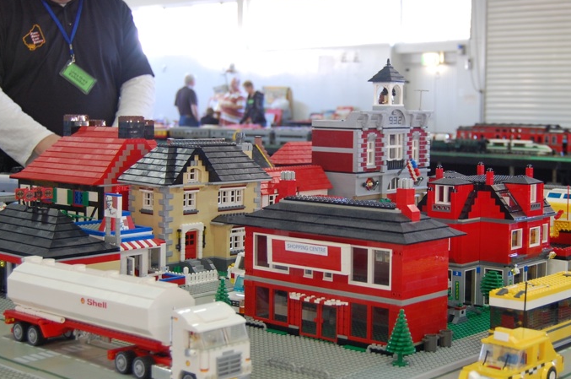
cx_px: 331
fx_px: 934
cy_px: 173
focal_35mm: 59
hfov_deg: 33.9
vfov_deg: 22.9
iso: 400
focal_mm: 26
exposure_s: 1/15
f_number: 4.2
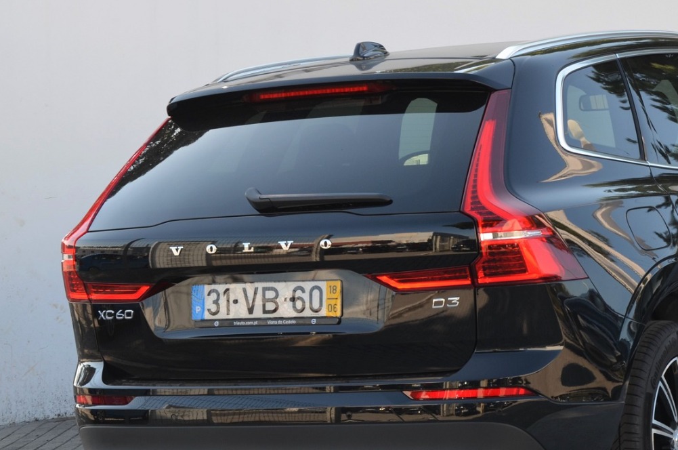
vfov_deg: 12.4
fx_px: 2065
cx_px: 525
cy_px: 241
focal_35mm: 110
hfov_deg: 18.5
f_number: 6.3
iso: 200
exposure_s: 1/160
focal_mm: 45
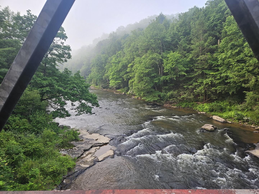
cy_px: 97
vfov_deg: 58.9
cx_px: 130
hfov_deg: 73.9
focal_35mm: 23
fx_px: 172
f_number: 1.8
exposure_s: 1/120
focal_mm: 5.4
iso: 32
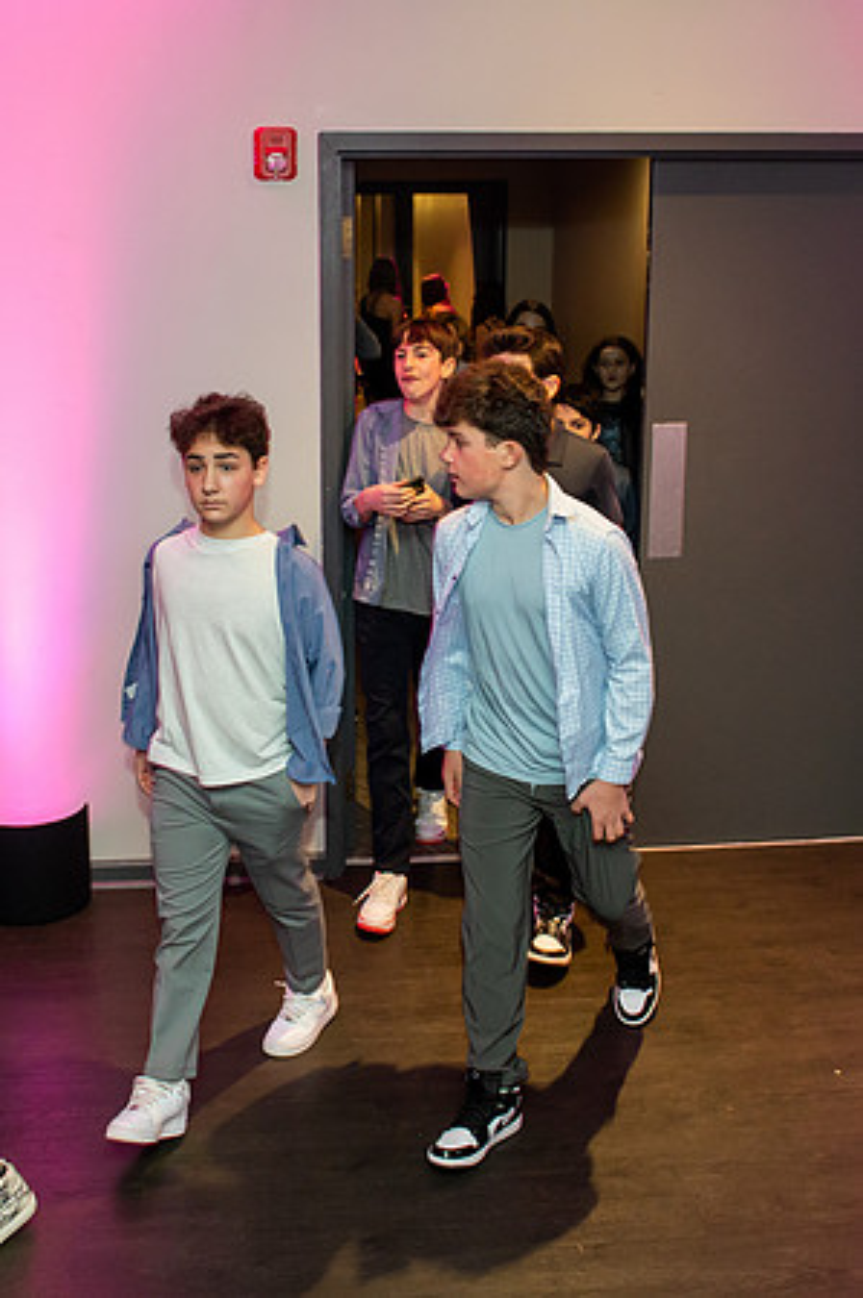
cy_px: 580
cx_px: 325
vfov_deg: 48.2
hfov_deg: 33.0
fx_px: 1451
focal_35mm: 40
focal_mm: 24
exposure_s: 1/50
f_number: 5
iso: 1250
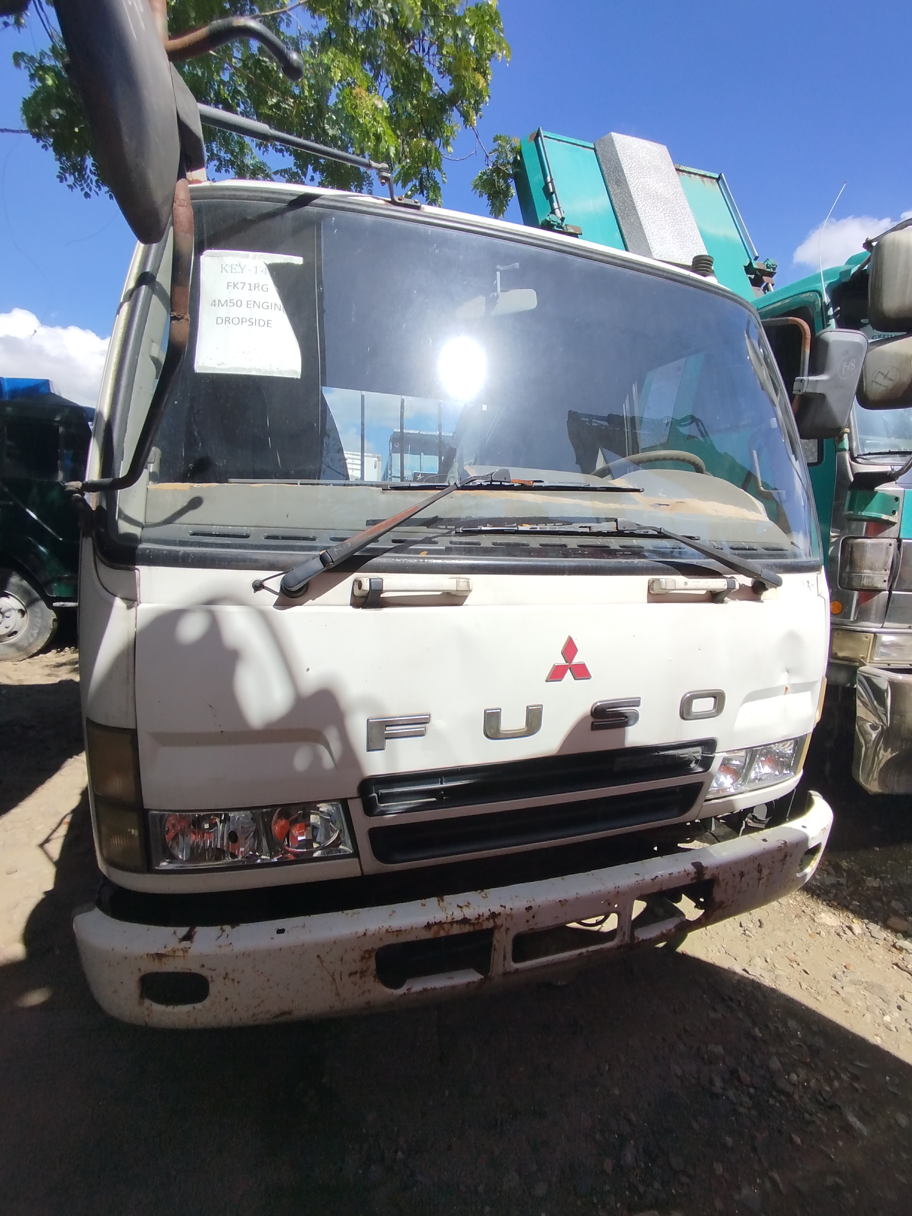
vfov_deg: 98.2
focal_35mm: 15
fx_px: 527
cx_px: 456
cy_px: 608
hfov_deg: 81.7
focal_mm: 1.65
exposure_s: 1/1604
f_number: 2.2
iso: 50
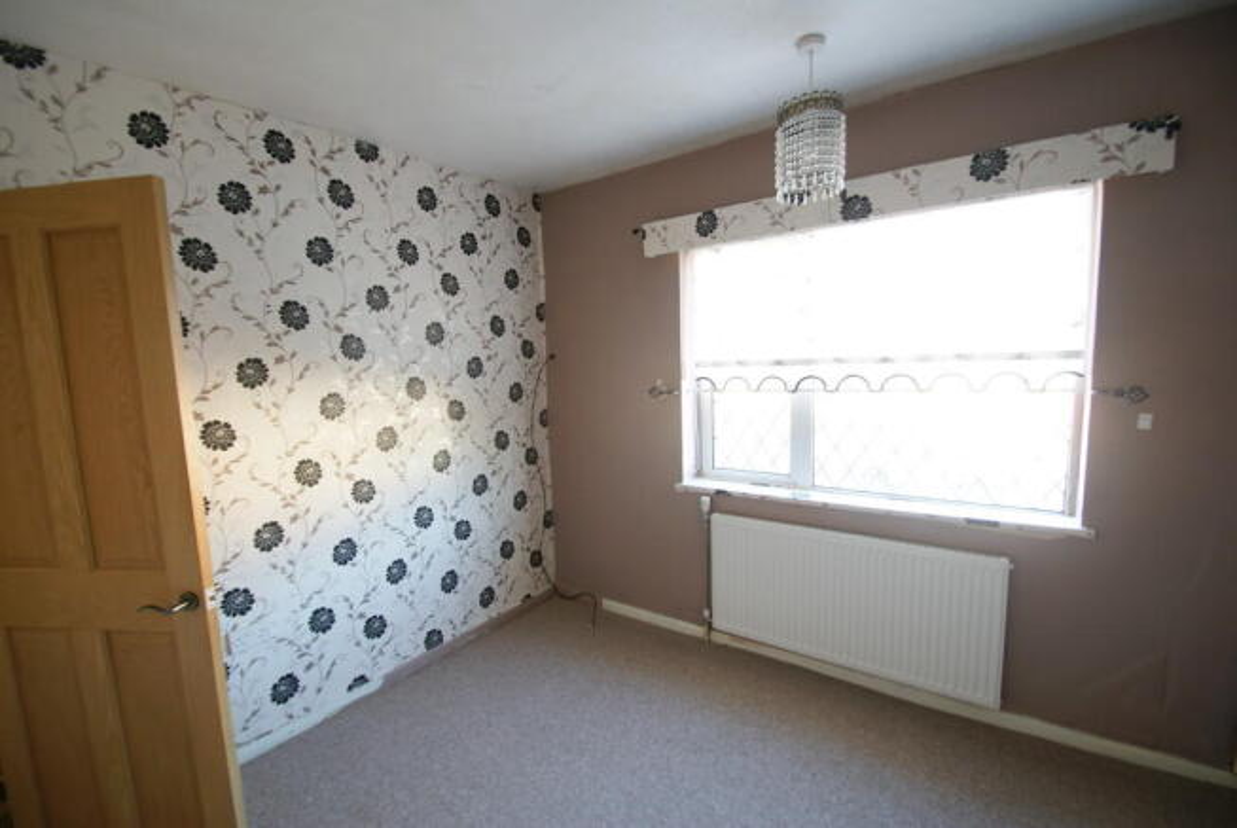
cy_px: 414
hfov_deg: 100.3
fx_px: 516
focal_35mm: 15
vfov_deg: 77.5
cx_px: 618
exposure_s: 1/13
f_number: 3.5
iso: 100
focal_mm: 10
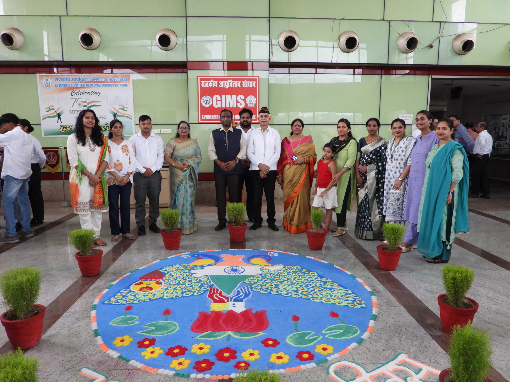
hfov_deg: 71.6
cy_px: 191
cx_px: 255
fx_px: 354
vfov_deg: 56.8
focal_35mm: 24
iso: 160
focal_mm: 4.3
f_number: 2.8
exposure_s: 1/30
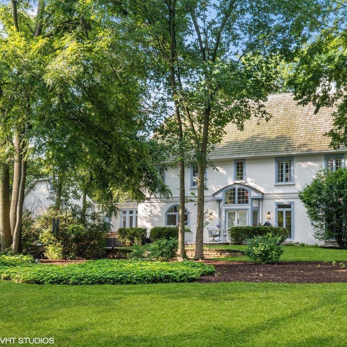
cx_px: 248
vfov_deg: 36.8
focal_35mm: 46
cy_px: 174
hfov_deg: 36.2
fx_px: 522
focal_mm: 24
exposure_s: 1/50
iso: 200
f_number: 9
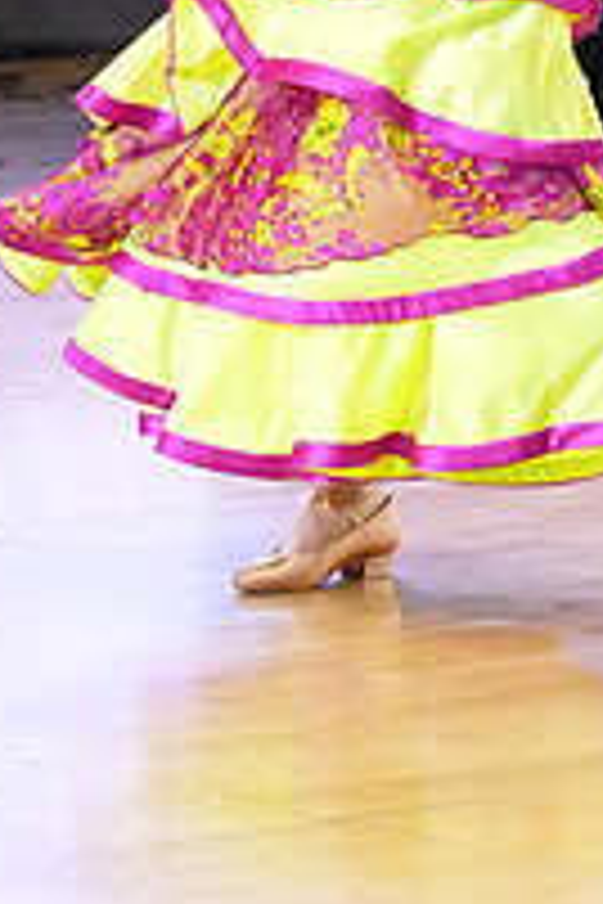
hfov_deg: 3.5
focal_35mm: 390
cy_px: -265
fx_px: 9798
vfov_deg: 5.3
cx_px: 803
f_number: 5.6
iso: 12800
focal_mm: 135
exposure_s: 1/400
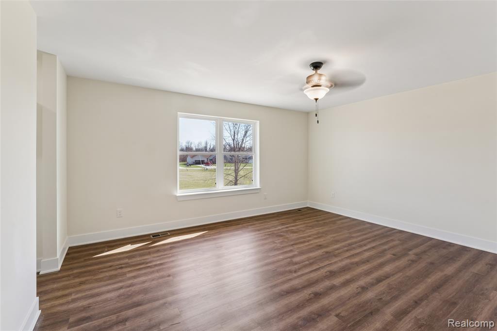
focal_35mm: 16
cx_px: 248
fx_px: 219
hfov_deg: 97.1
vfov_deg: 74.1
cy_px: 166
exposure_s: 1/15
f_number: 13
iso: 400
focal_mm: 15.9
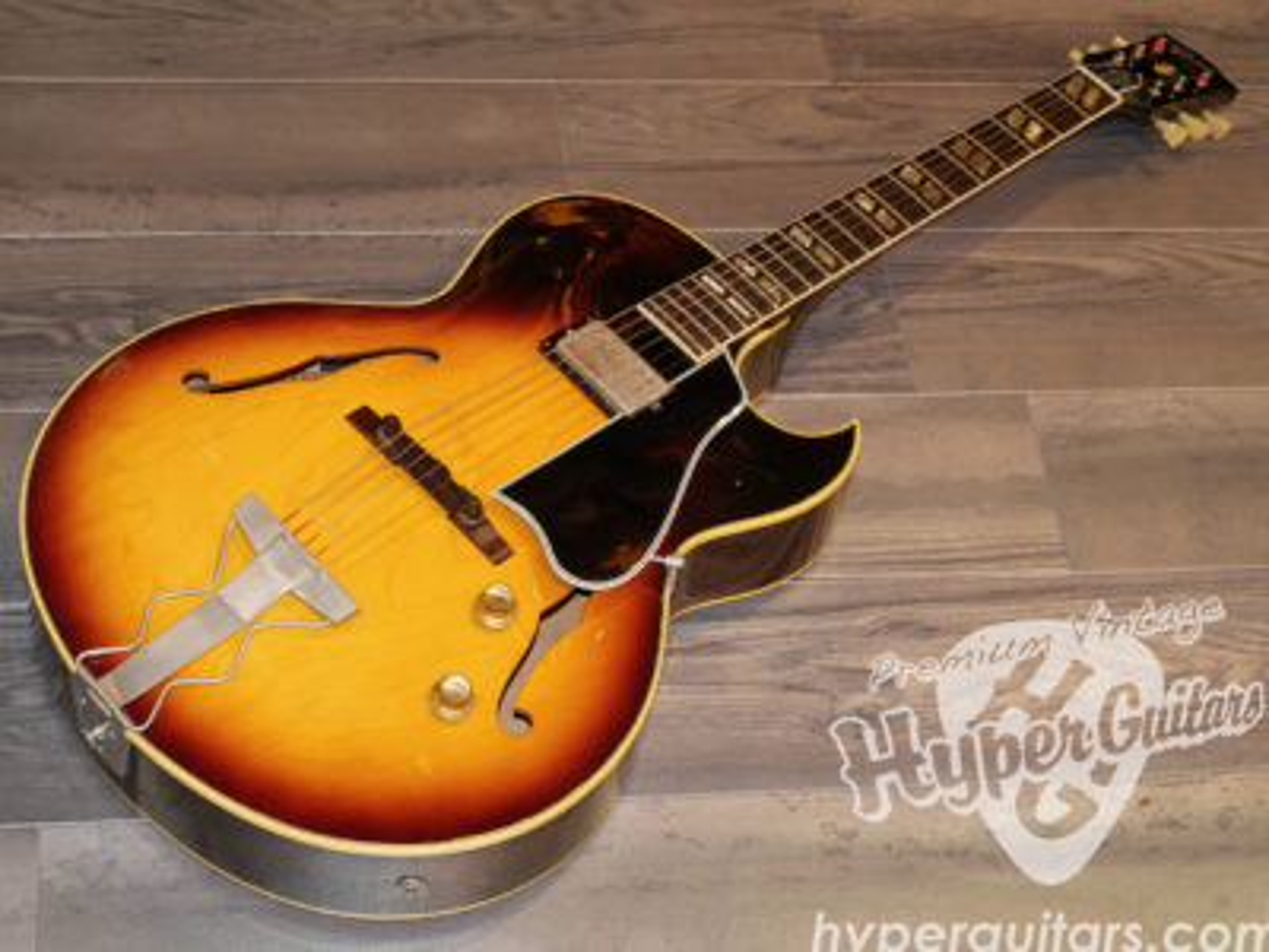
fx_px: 2346
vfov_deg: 22.9
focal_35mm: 64
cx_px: 634
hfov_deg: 30.3
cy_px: 476
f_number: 5.6
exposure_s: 1/50
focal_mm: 32
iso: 1000
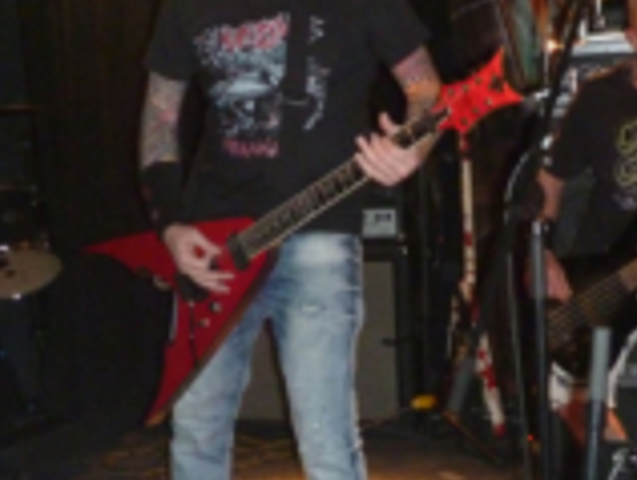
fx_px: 1180
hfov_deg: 30.2
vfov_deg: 23.0
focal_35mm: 64
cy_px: 270
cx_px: 373
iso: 400
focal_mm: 5.2
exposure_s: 1/30
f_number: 3.4
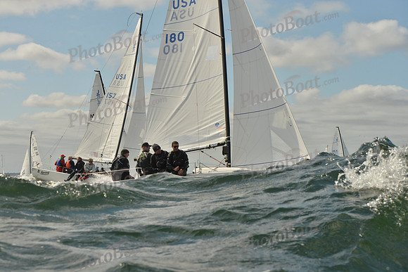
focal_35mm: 70
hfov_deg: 28.8
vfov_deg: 19.5
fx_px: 793
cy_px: 136
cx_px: 204
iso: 400
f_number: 9
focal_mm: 70
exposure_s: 1/2000
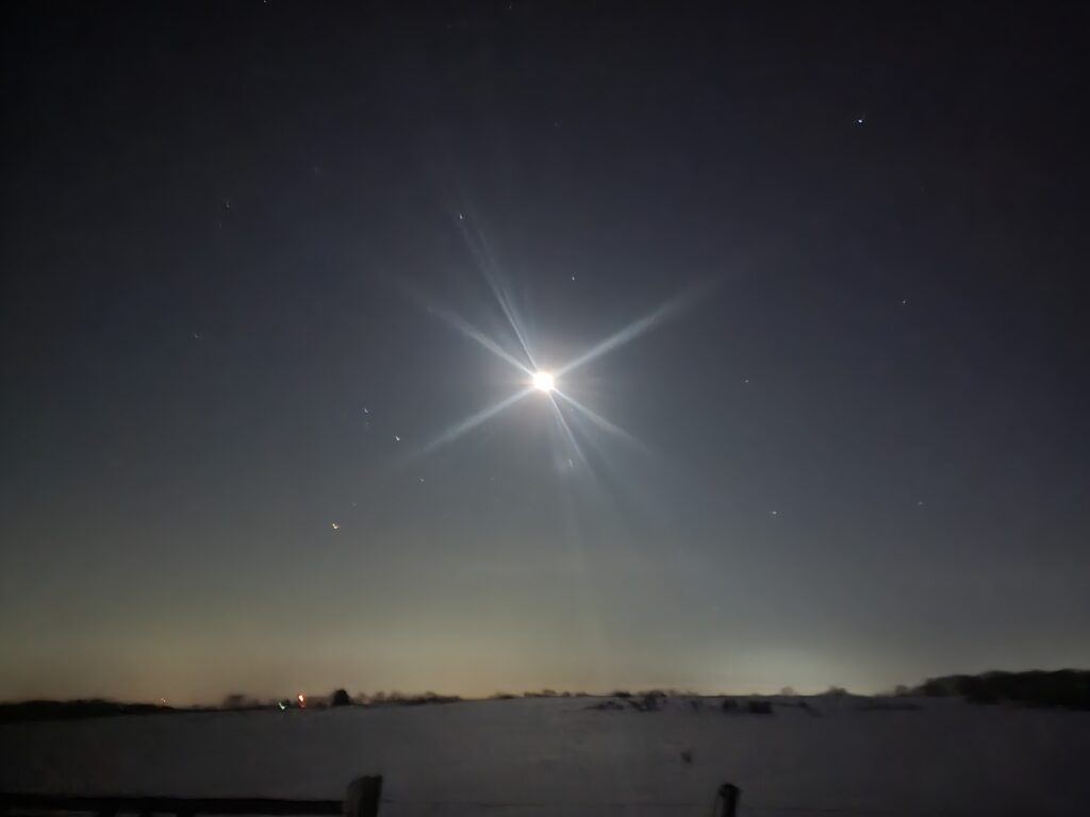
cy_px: 408
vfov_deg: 56.8
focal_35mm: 24
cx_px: 545
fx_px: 756
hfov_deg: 71.6
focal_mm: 6.7
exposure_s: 1/2
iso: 3200
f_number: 1.8
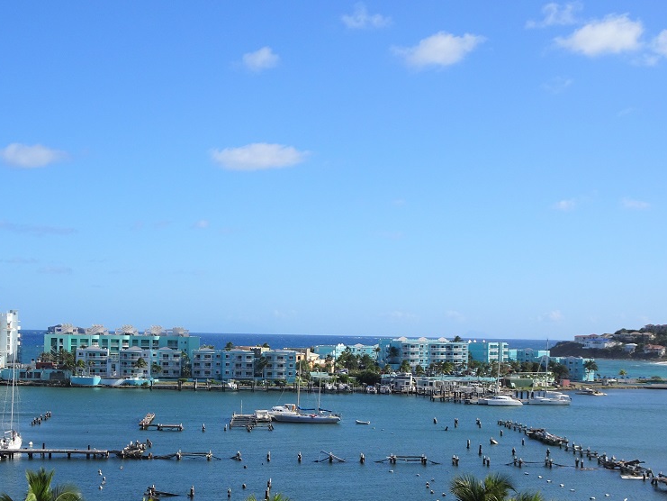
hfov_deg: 32.4
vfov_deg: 24.7
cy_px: 346
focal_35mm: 59
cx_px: 223
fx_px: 1137
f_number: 4
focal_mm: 7.05
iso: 80
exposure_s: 1/800
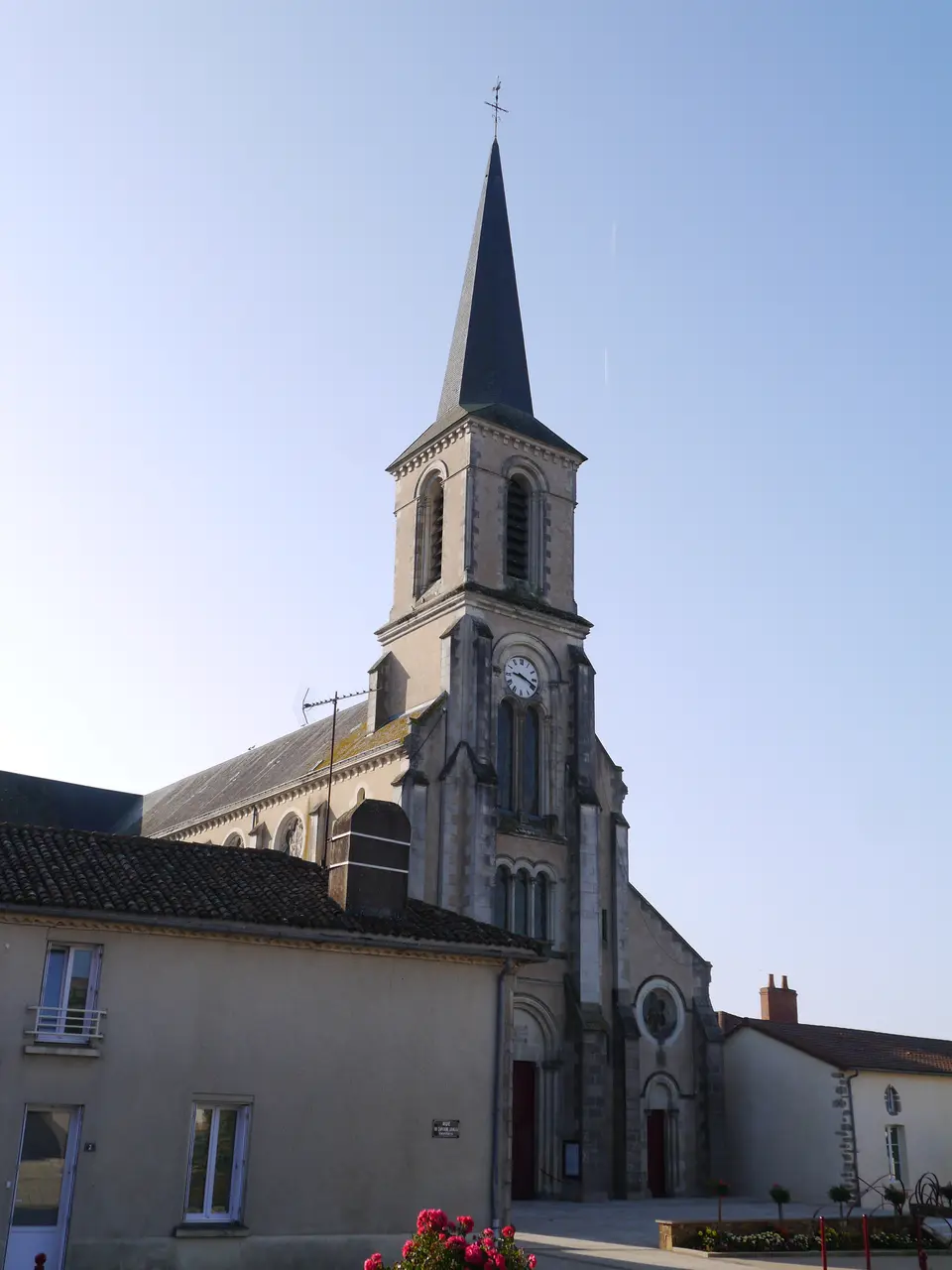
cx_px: 476
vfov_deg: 51.4
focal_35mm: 36
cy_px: 635
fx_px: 1320
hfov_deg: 39.7
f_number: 8
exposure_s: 1/320
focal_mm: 18
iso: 160
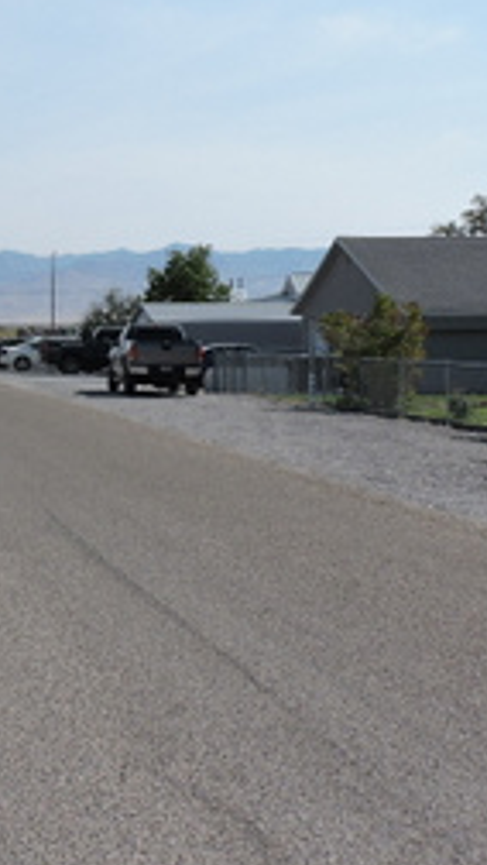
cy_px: 364
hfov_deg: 14.2
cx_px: -69
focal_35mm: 83
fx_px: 1903
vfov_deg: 25.6
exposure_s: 1/1250
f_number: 3.9
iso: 100
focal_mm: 5.4
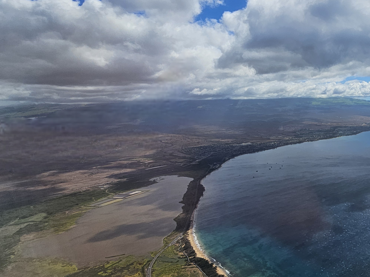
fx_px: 278
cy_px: 143
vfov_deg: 53.1
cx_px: 359
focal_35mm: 26
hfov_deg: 54.6
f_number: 2.2
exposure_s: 1/3333
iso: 50
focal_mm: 2.2
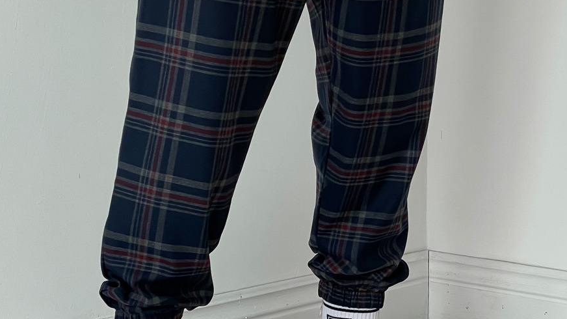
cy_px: 111
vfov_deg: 11.6
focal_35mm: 104
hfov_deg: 20.6
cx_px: 284
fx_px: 1563
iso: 80
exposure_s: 1/120
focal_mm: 6
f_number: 2
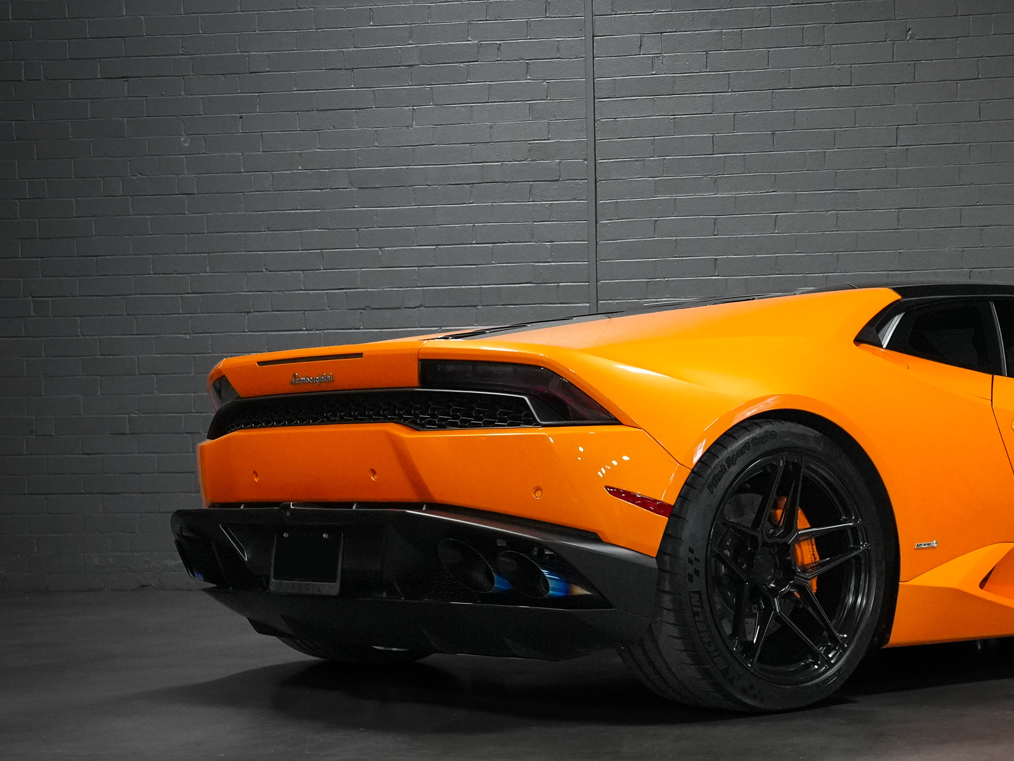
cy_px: 465
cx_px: 799
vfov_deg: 21.0
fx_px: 2051
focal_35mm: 70
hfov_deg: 27.3
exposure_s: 1/160
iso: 12800
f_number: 5
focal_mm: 45
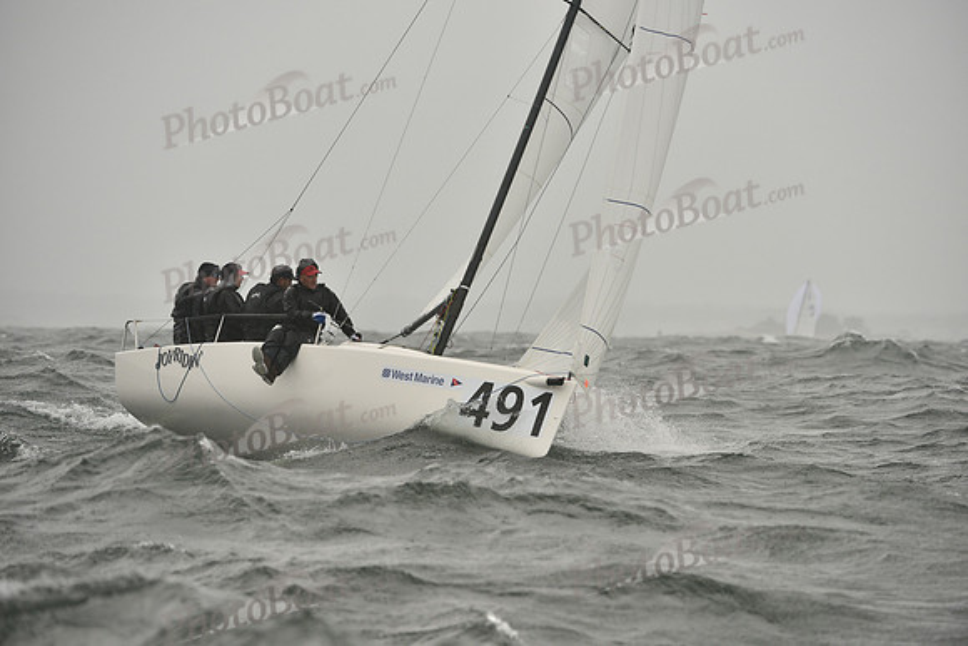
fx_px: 7799
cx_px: 484
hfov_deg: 7.1
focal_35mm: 290
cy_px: 323
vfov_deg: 4.7
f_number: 6.3
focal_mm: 290
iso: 400
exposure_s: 1/1000
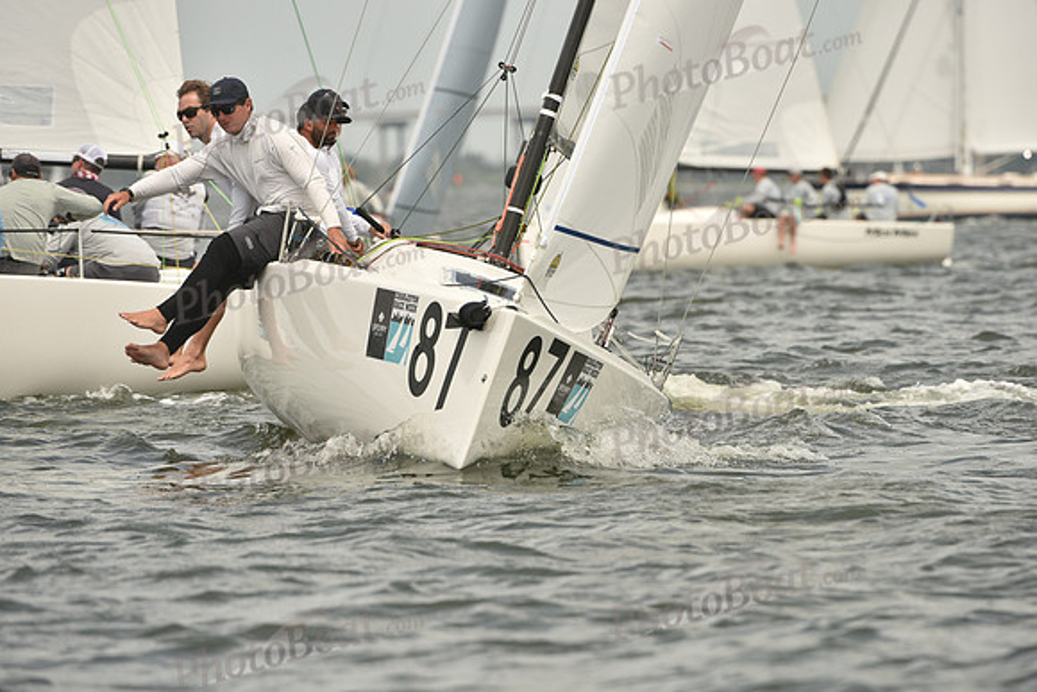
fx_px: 11524
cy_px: 346
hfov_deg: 5.2
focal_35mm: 400
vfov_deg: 3.4
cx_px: 518
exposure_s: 1/1250
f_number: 7.1
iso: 320
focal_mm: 400
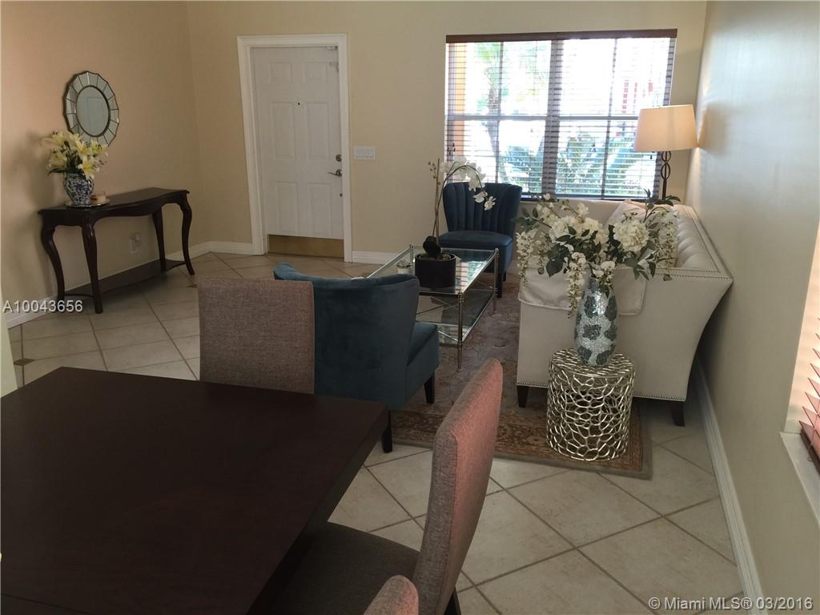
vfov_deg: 48.2
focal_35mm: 29
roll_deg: -0.6
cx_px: 410
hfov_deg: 61.7
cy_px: 308
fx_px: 687
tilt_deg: -17.3
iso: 32
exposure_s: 1/30
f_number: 2.2
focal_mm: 4.15
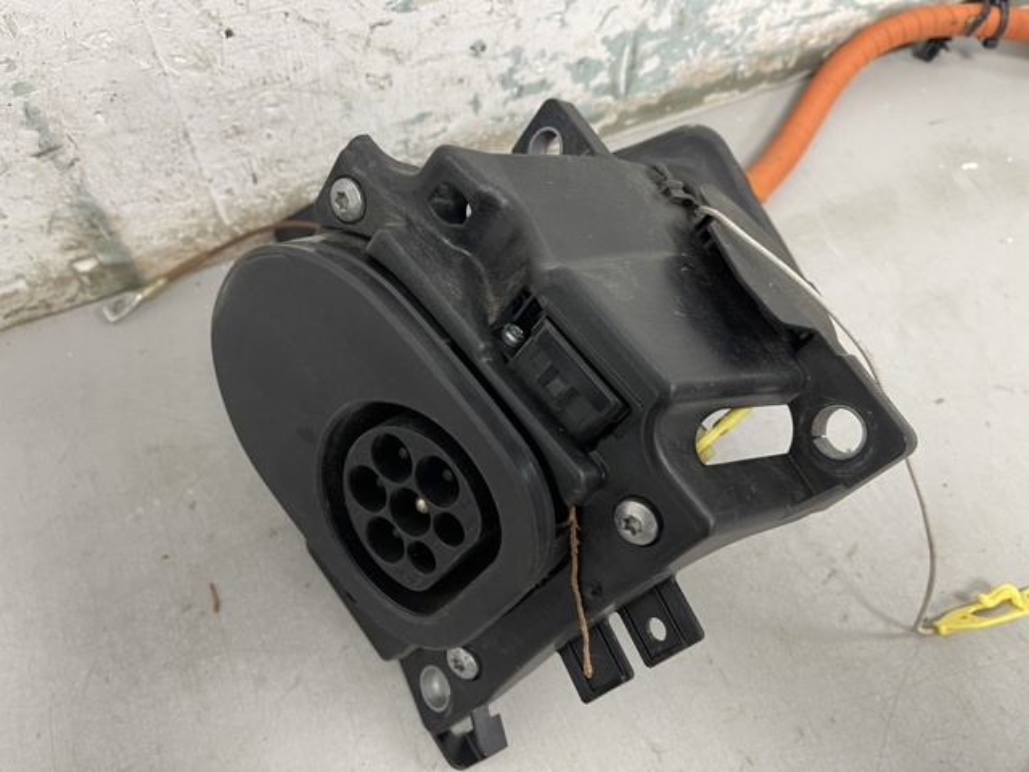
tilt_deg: -61.5
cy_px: 386
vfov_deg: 54.9
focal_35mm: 25
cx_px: 514
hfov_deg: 69.4
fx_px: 743
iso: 125
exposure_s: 1/50
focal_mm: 5.1
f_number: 1.6
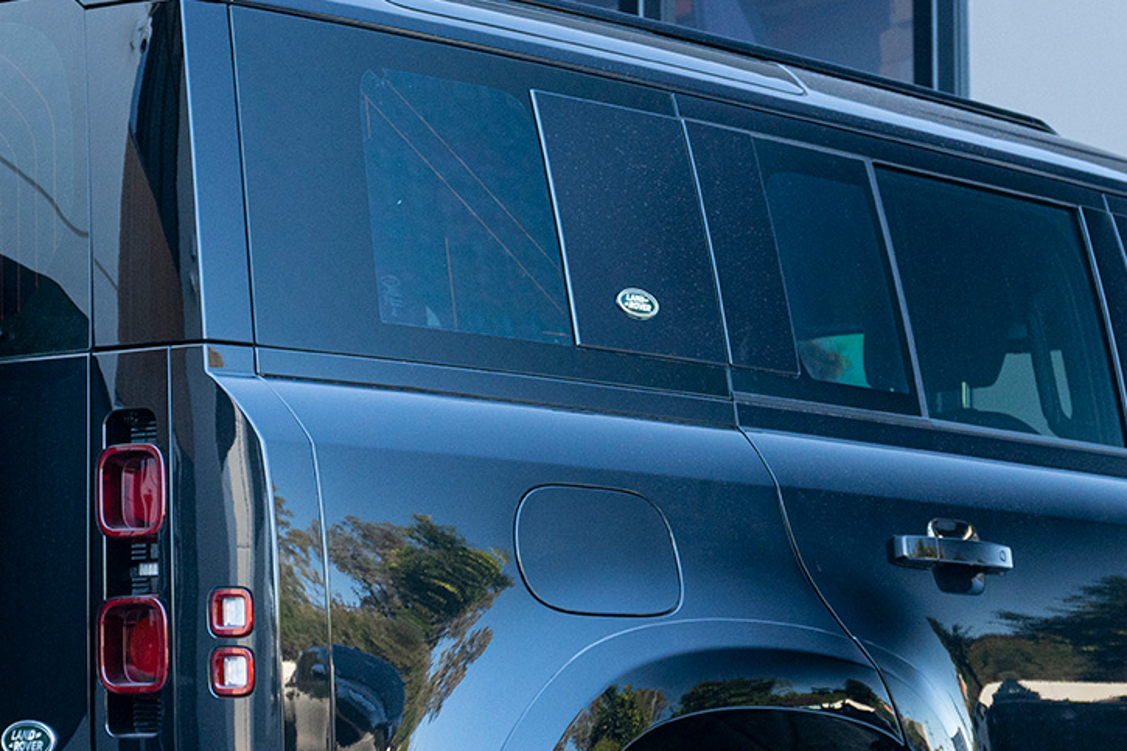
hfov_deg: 28.1
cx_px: 623
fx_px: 2253
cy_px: 625
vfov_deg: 18.7
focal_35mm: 72
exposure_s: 1/160
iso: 800
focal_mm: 29
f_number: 4
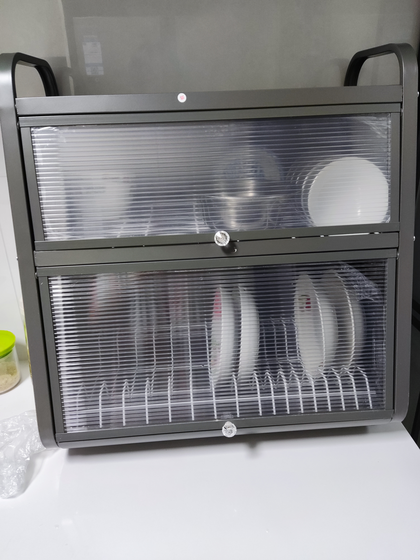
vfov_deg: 69.4
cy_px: 280
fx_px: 404
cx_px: 210
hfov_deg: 54.9
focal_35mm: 25
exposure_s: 1/33
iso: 546
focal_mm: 4.71
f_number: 1.79
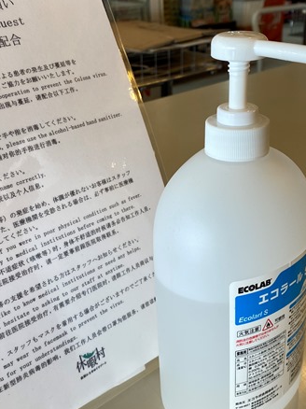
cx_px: 143
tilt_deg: -26.8
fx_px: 448
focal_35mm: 38
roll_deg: +1.1
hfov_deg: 37.7
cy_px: 217
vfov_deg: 49.0
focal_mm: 4.25
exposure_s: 1/120
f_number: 1.8
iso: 50
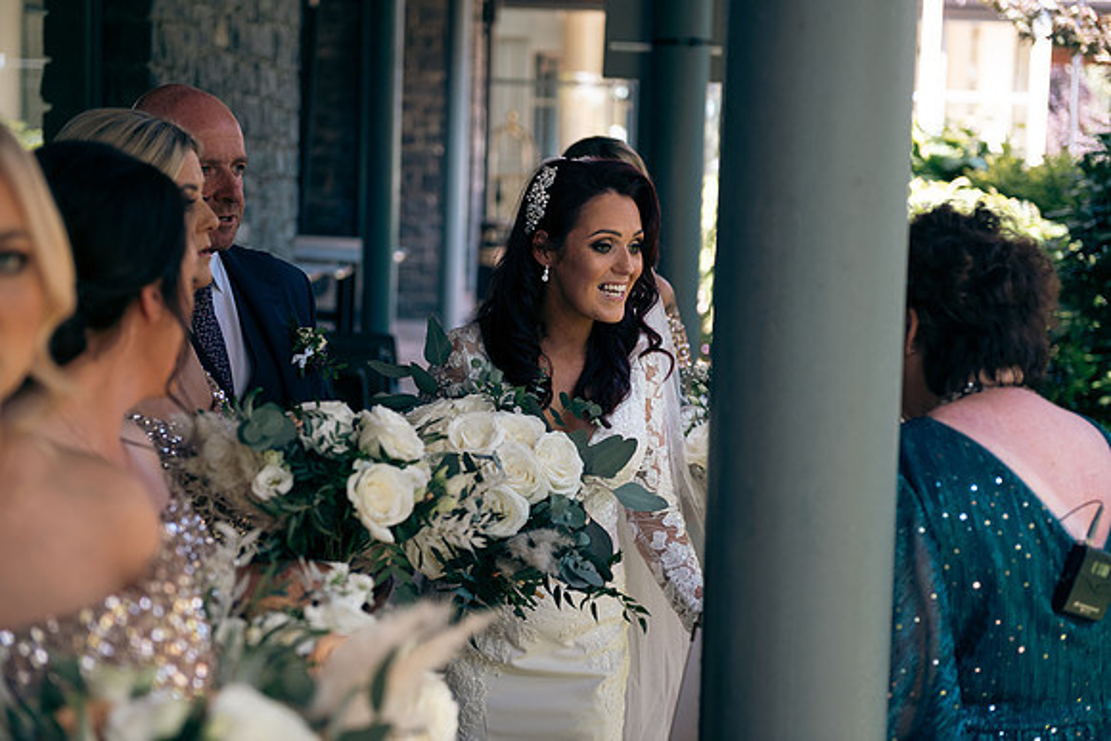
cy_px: 370
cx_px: 556
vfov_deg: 20.6
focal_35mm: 66
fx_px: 2037
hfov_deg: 30.5
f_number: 3.5
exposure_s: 1/200
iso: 250
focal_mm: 66
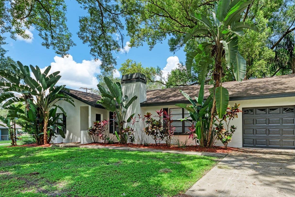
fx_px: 180
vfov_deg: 56.4
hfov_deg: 77.7
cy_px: 127
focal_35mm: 22
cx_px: 176
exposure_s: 1/25
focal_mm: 17
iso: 100
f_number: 7.1
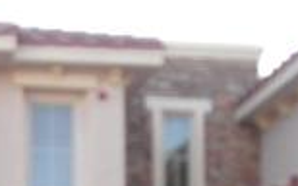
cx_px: -116
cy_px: 428
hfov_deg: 12.7
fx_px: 1290
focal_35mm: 159
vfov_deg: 7.7
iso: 100
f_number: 3.1
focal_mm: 6.3
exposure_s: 1/160
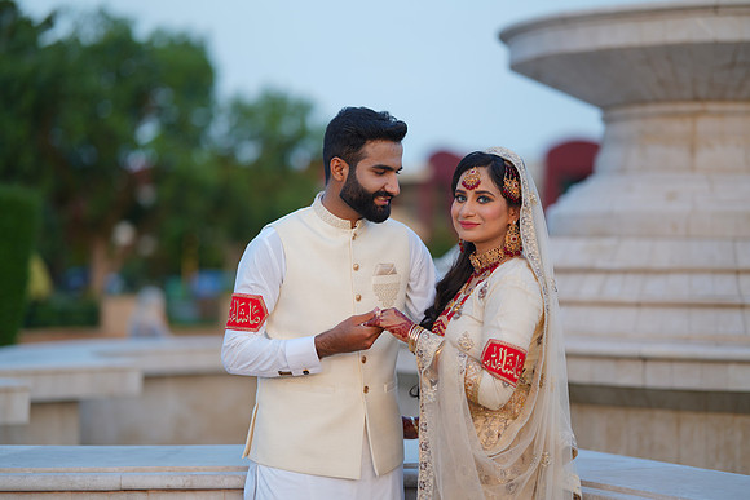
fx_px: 1771
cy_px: 250
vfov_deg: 16.1
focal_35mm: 85
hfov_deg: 23.9
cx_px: 375
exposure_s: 1/400
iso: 50
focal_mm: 85
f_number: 1.4
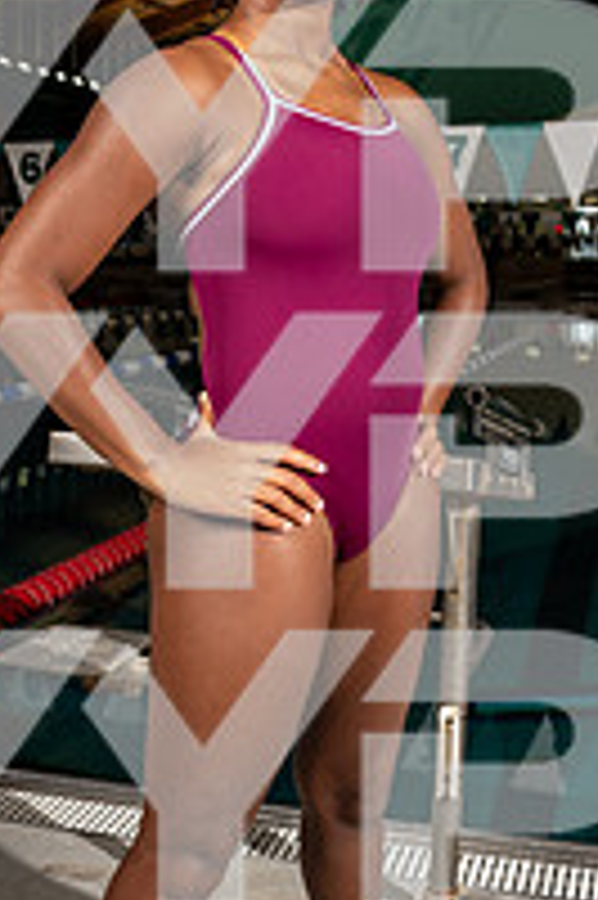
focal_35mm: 54
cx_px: 319
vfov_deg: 36.9
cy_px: 454
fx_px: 1348
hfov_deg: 25.0
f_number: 7.1
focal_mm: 24
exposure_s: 1/125
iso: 400
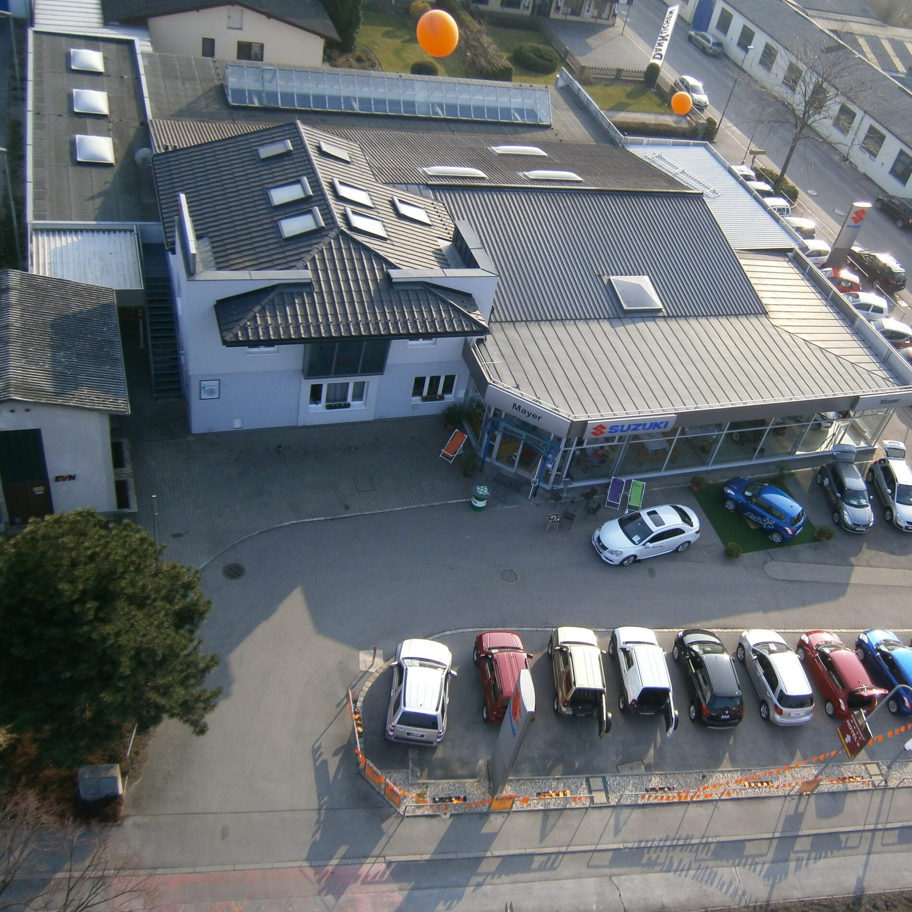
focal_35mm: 31
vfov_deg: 52.5
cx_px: 577
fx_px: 924
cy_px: 456
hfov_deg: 51.9
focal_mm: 4.7
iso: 80
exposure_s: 1/80
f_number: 8
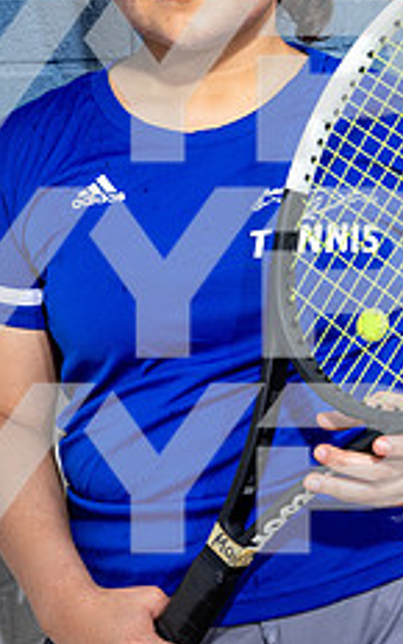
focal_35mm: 81
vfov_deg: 25.5
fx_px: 1423
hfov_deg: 16.1
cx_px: 231
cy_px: 275
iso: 100
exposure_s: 1/125
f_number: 8
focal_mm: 41
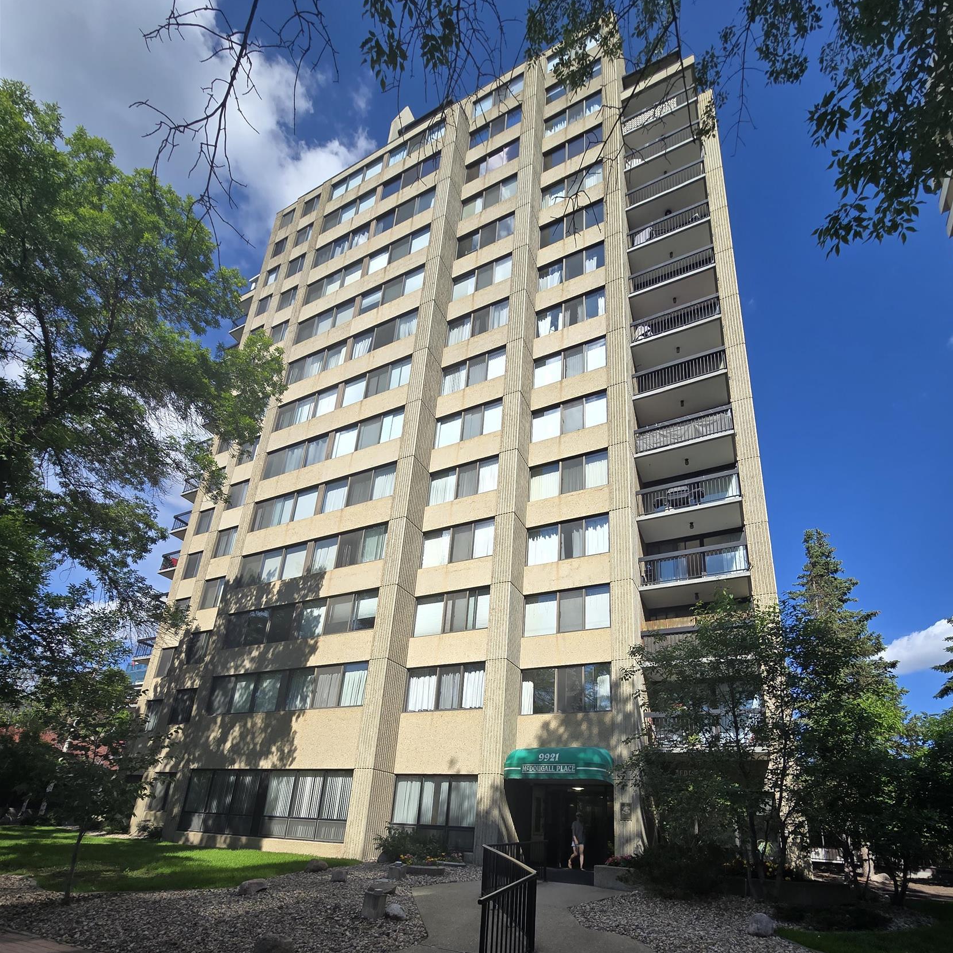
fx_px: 498
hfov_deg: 87.4
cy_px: 651
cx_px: 497
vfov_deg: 83.8
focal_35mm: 16
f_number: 2.2
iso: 50
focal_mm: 2.2
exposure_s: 1/1580
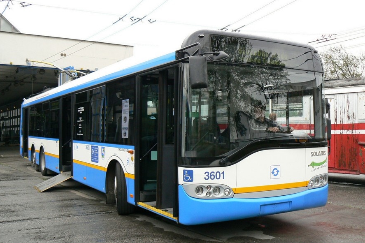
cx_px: 182
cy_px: 111
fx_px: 385
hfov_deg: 50.7
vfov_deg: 35.0
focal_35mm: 38
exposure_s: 1/500
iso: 160
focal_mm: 6
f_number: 2.8
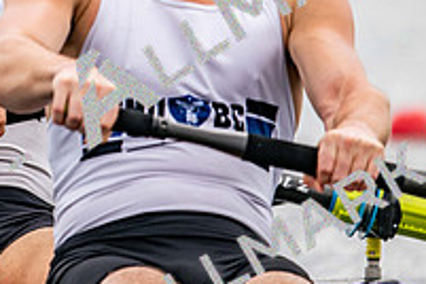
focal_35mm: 1156
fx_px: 13678
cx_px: -106
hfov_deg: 1.8
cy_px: -51
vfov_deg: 1.2
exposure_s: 1/2500
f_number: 4.5
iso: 320
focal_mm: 400
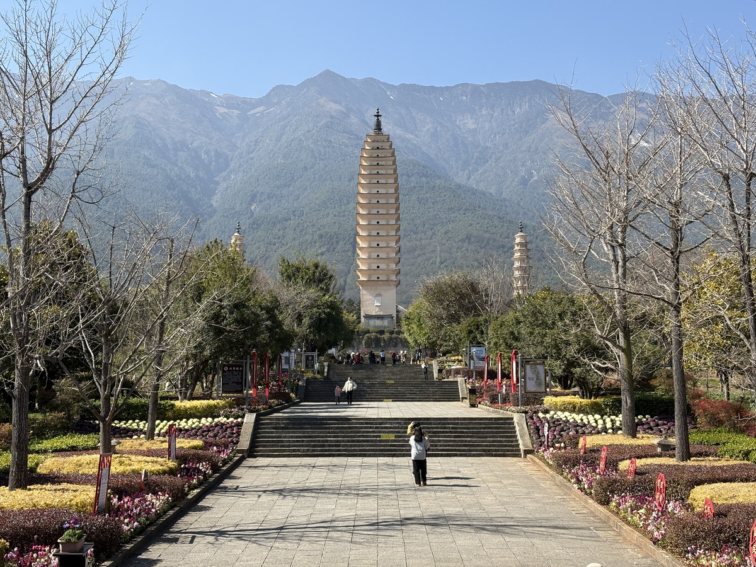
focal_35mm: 52
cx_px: 378
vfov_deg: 28.0
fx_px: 1136
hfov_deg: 36.8
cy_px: 284
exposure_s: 1/1799
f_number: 1.6
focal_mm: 5.96
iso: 32
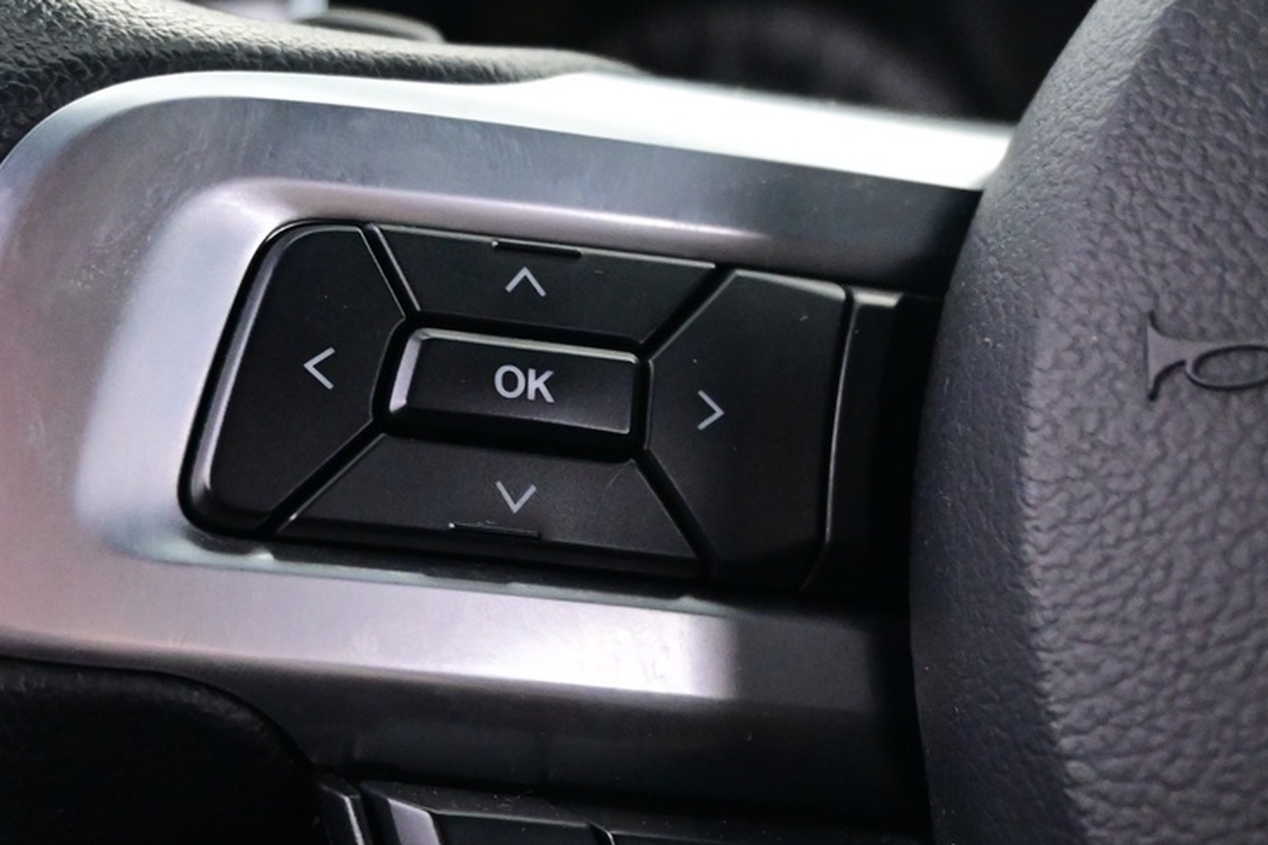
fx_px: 2273
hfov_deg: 31.0
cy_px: 717
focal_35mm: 65
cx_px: 470
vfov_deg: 20.7
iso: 4000
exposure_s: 1/30
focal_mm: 19.5
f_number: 3.8
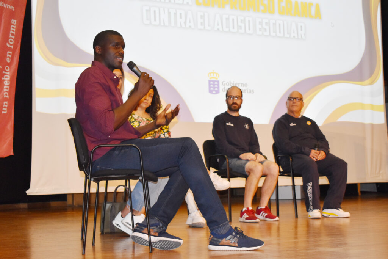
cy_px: 130
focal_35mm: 82
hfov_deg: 24.6
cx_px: 194
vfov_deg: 16.6
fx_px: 889
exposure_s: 1/60
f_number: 5.6
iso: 25600
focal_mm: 55
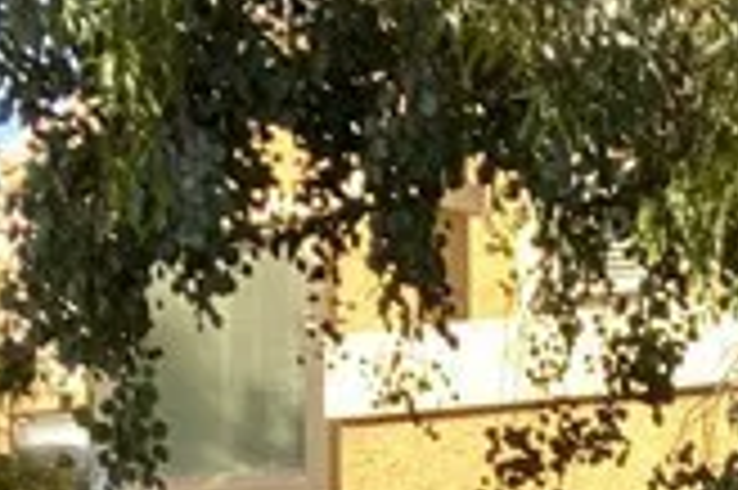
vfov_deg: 6.5
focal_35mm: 182
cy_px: 1699
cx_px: 540
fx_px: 3727
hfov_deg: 11.3
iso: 20
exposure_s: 1/286
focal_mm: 3.99
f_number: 1.8
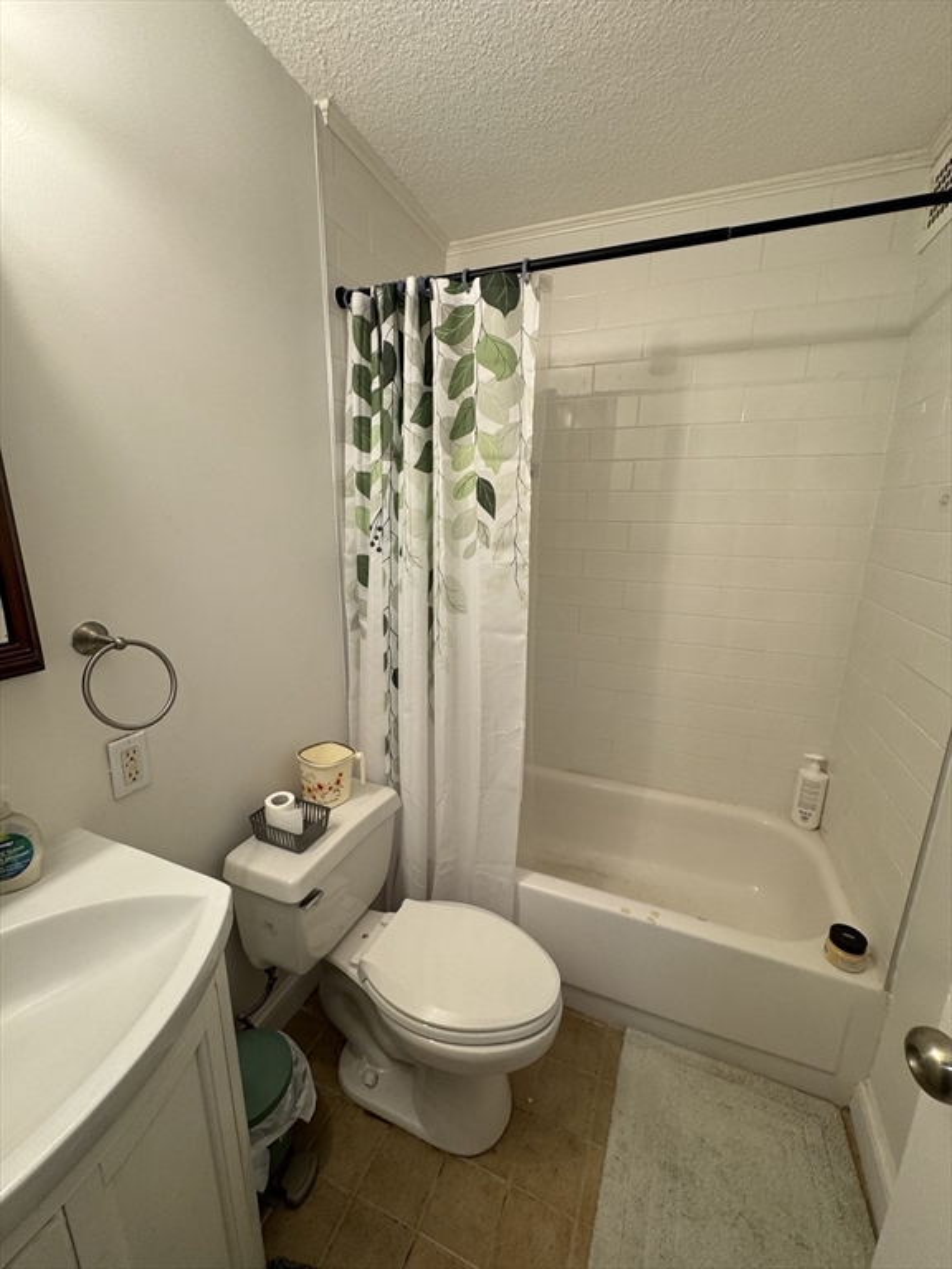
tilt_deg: -15.8
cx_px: 476
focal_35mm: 14
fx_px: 513
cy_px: 634
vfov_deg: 102.1
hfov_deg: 85.7
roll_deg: -1.0
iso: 100
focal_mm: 2.22
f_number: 2.2
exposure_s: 1/120
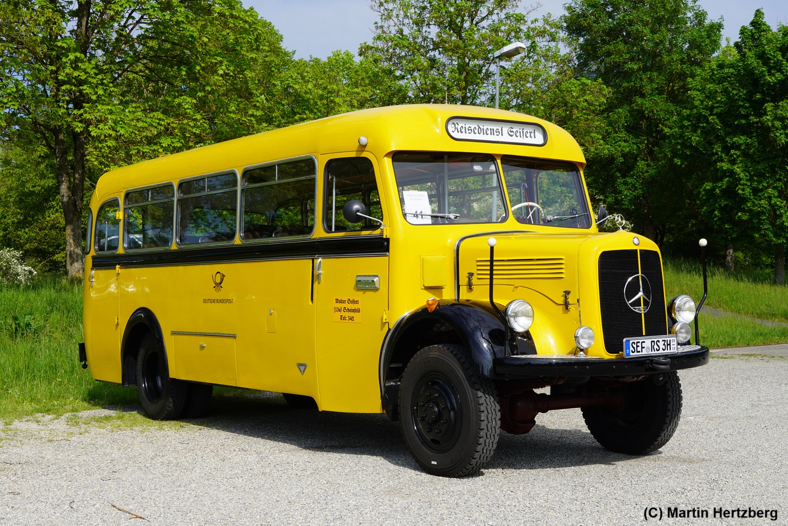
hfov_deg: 37.9
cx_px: 394
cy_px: 263
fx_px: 1149
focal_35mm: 52
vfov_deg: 25.8
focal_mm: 35
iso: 100
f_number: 11
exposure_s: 1/160
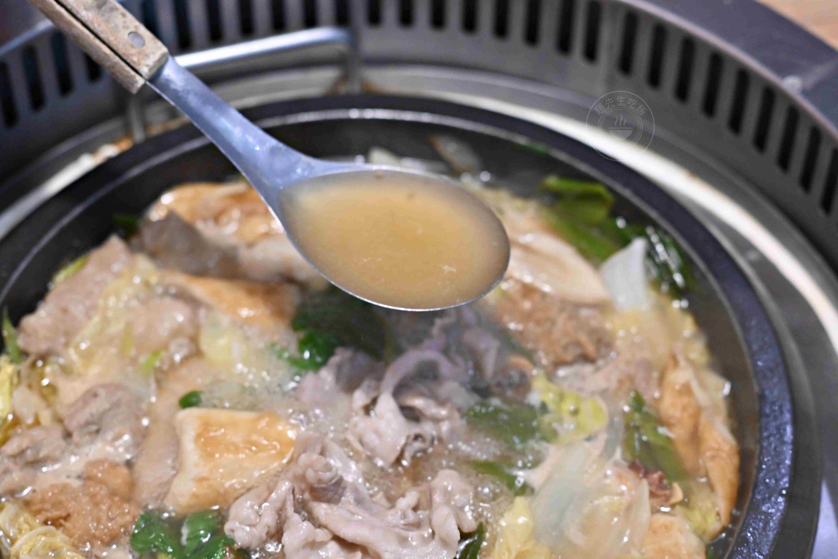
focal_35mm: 75
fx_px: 1746
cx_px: 419
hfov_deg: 27.0
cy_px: 280
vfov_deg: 18.2
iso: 1100
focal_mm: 50
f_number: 2.8
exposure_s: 1/200
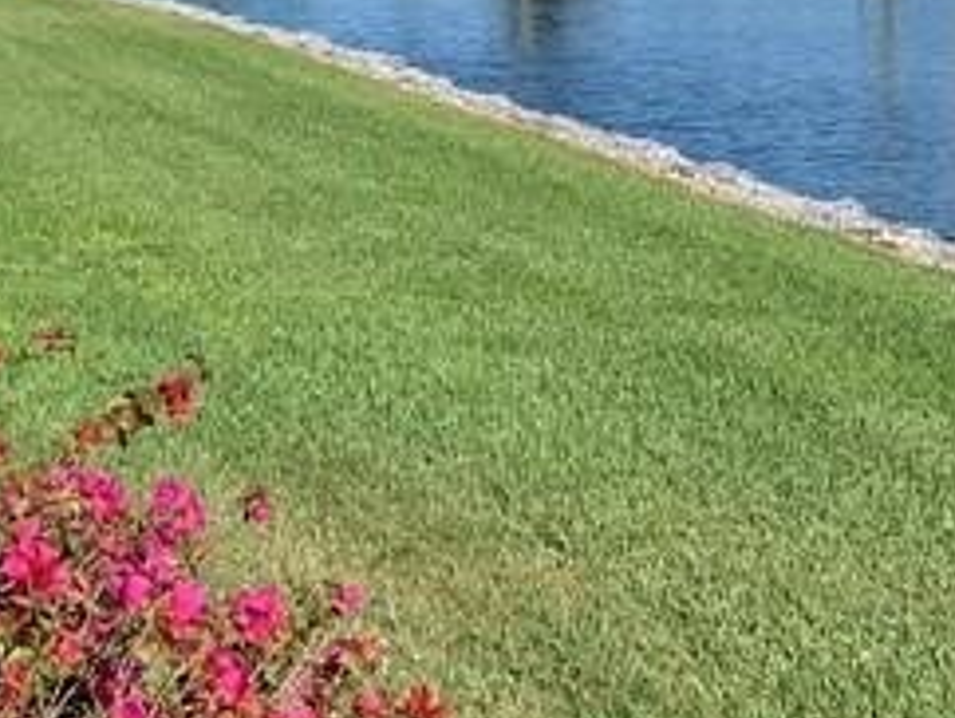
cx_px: 647
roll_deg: -0.5
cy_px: 16
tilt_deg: -2.3
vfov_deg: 13.3
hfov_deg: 17.8
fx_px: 3038
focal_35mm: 110
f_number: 1.8
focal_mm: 4.25
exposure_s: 1/2421
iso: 25
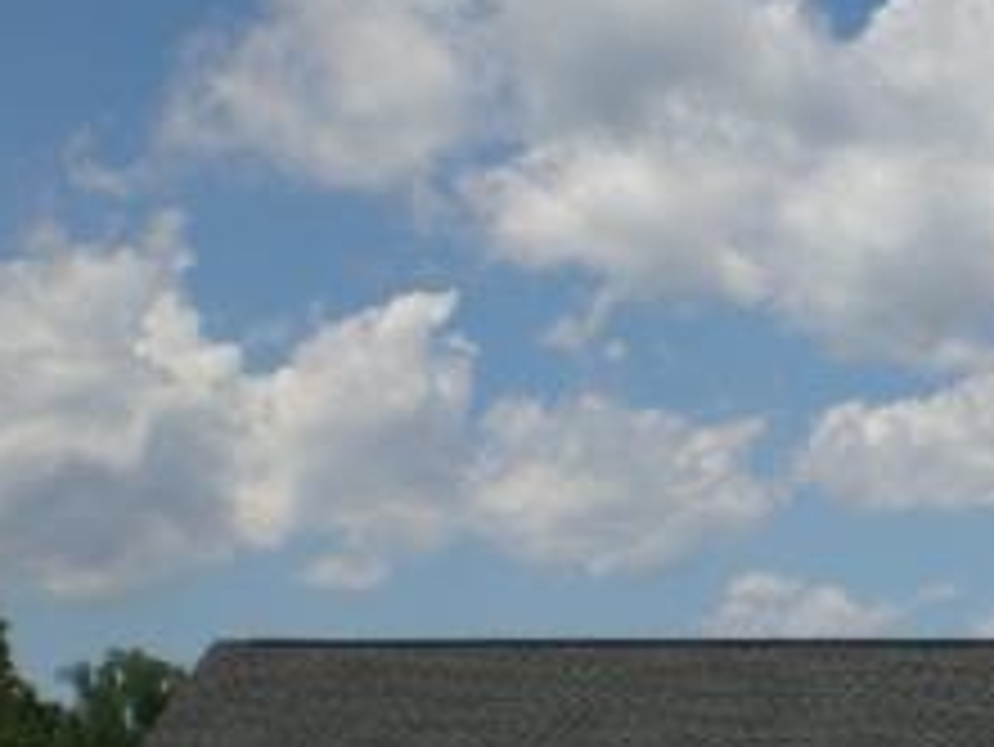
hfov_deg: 17.2
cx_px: 1133
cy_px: 698
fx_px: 3160
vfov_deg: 13.3
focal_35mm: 110
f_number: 4.4
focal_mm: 6.3
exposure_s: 1/1000
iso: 50
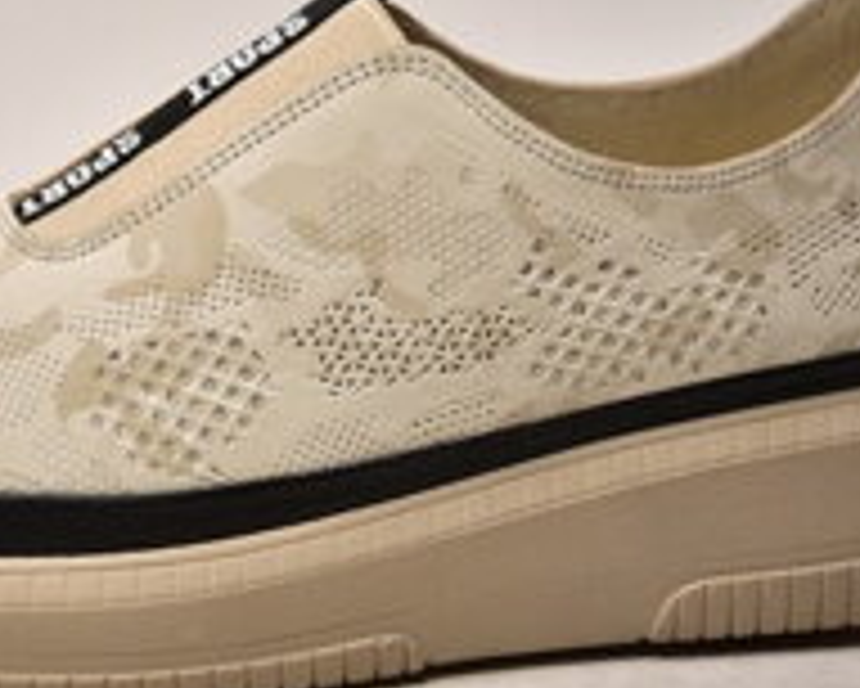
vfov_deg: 9.8
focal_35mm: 157
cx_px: 248
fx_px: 3998
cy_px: 263
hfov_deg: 12.3
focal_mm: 80
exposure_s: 1/160
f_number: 4.5
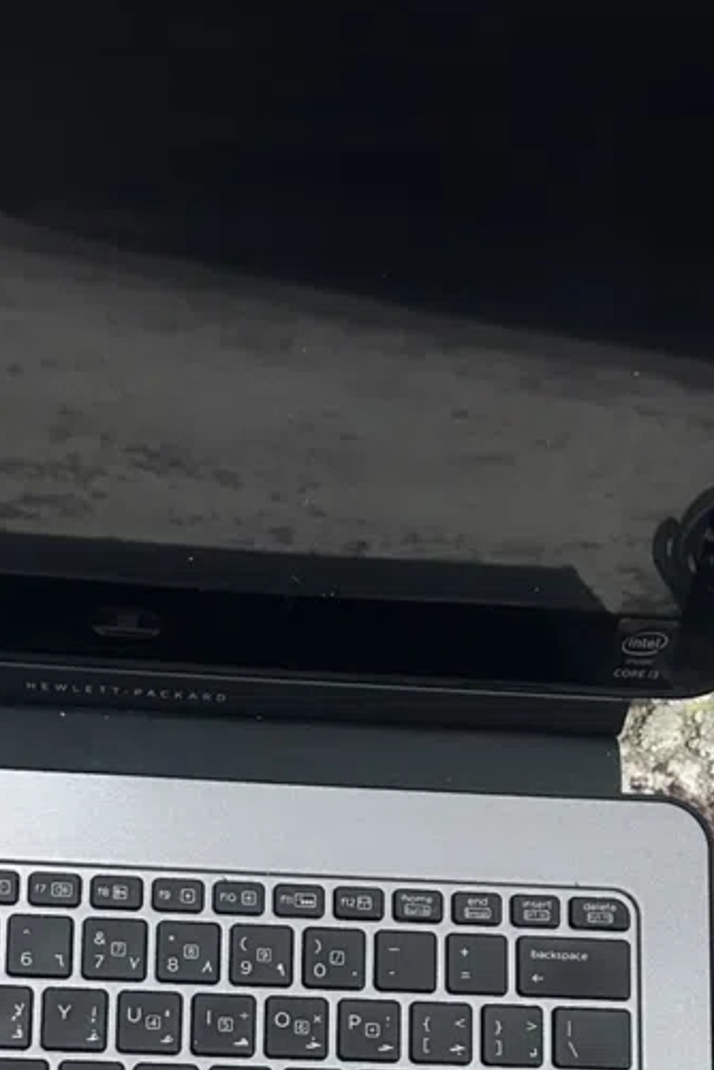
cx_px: 374
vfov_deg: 28.0
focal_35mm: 68
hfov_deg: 20.0
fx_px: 2023
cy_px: 1060
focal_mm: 6.86
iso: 640
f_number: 1.78
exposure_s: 1/50
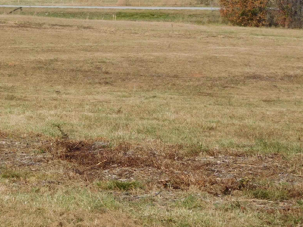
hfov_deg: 11.1
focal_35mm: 177
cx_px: 51
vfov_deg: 8.4
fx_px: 1550
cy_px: 61
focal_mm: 16.1
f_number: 4.7
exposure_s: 1/1000
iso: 125
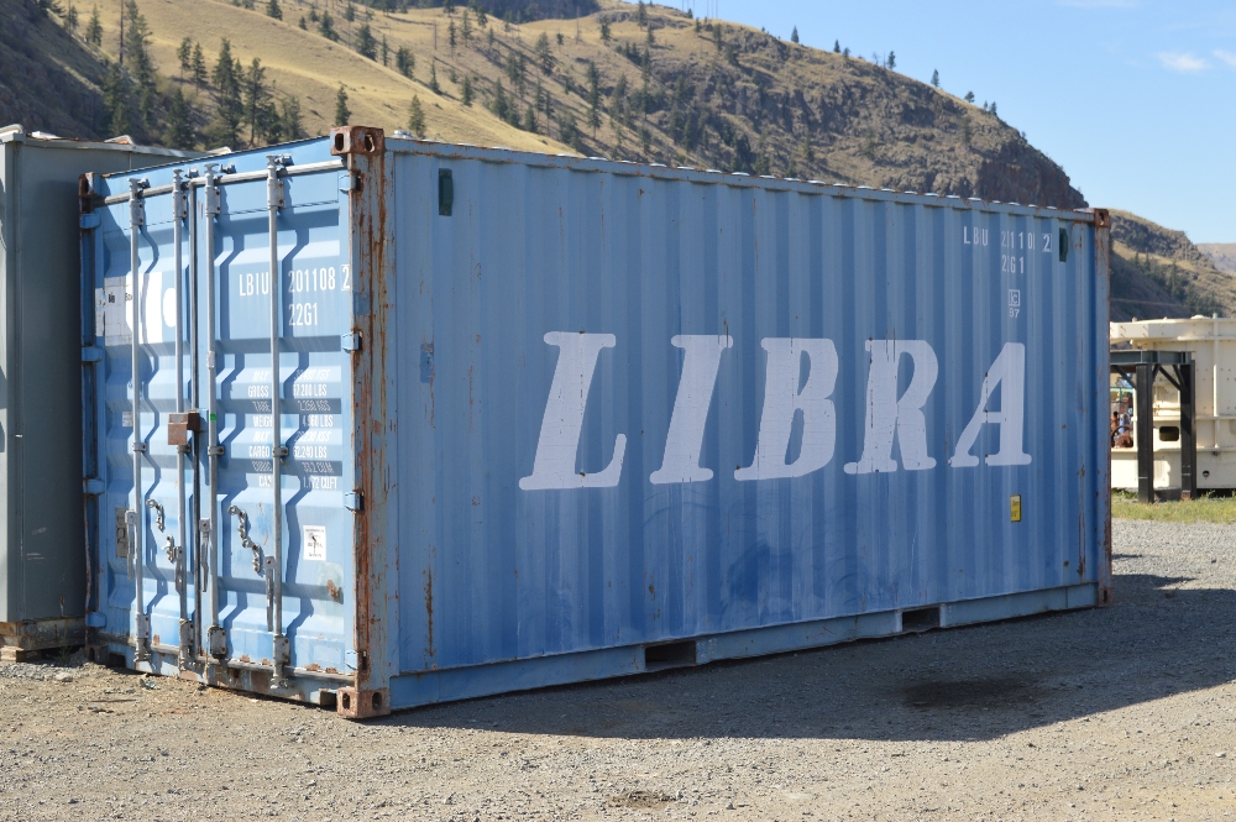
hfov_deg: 35.1
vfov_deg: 23.7
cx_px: 618
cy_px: 411
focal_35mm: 57
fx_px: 1955
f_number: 7.1
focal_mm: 38
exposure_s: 1/200
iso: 100
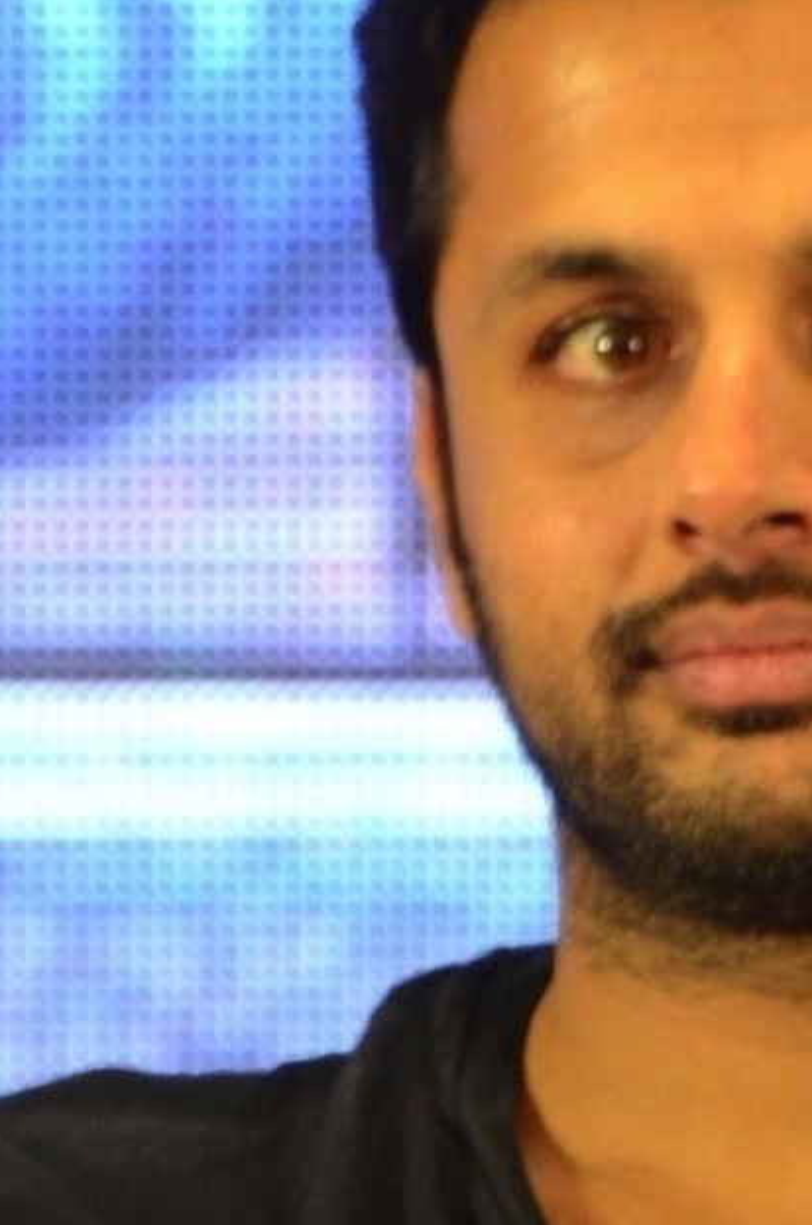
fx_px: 31300
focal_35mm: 922
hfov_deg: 1.5
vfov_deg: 2.2
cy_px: 1393
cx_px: 737
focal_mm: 195
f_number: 6.3
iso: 2000
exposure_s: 1/80
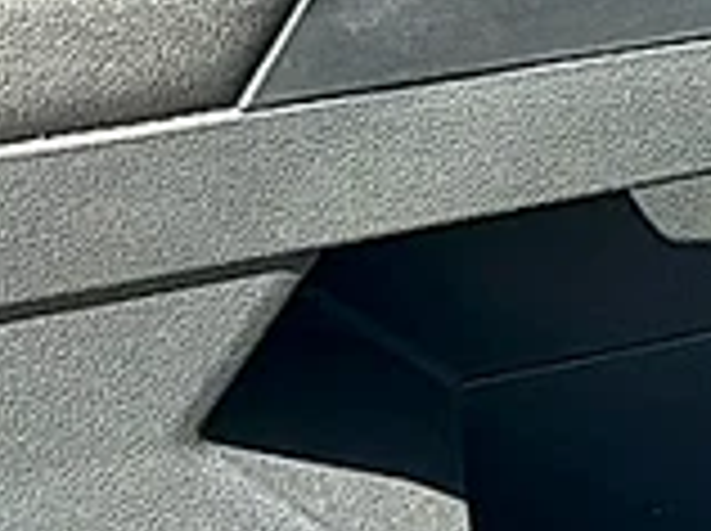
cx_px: 724
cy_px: -317
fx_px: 2912
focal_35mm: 142
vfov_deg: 10.0
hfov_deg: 13.7
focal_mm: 6.86
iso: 100
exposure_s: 1/954
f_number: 1.78
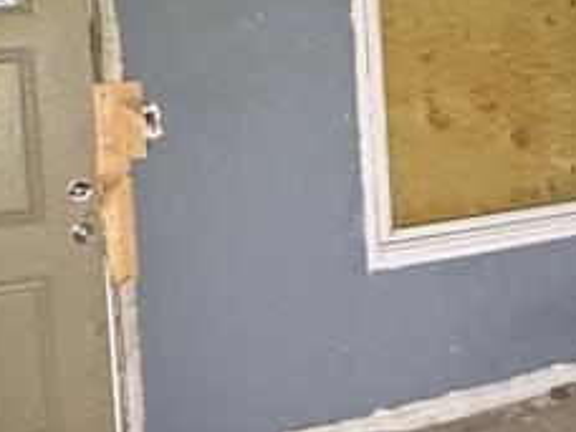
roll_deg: +1.4
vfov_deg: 23.1
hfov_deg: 29.1
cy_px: 114
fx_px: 1048
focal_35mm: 63
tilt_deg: -4.7
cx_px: 551
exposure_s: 1/40
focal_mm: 2.22
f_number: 2.2
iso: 1250
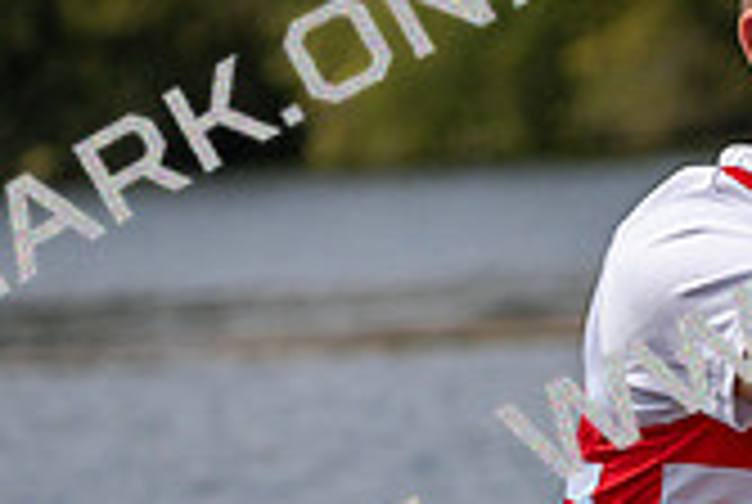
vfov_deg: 2.0
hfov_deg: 3.0
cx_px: 1054
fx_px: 14502
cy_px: 493
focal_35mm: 693
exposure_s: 1/1600
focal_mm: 200
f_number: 5.6
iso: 200
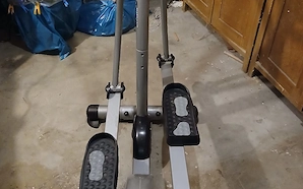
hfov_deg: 52.8
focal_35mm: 37
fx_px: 305
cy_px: 33
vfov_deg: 33.2
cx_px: 152
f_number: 1.8
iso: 800
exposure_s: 1/20
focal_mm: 3.98
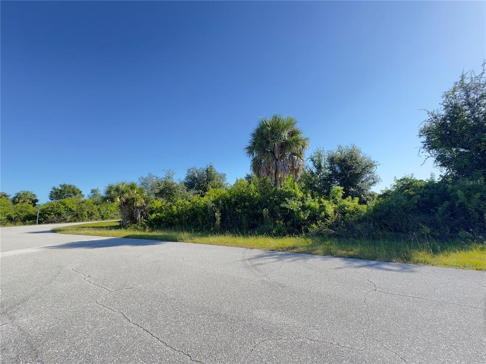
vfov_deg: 85.7
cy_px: 182
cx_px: 243
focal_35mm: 14
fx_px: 197
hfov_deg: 102.1
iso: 40
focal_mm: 2.22
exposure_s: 1/289
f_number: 2.2
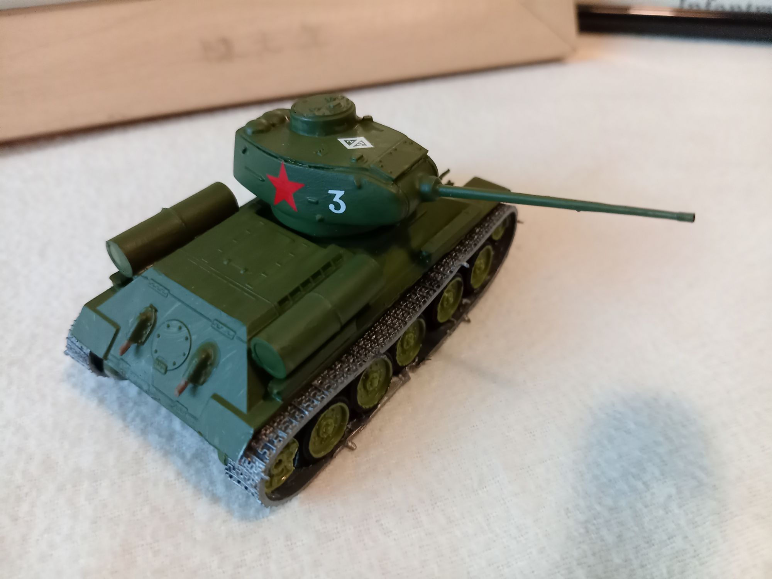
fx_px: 580
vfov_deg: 53.1
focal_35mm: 26
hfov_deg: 67.3
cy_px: 290
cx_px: 386
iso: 810
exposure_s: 1/24
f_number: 1.8
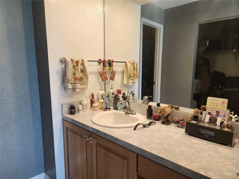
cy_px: 90
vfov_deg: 58.9
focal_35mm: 23
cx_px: 120
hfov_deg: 73.9
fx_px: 159
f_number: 1.8
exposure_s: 1/120
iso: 250
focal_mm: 6.4
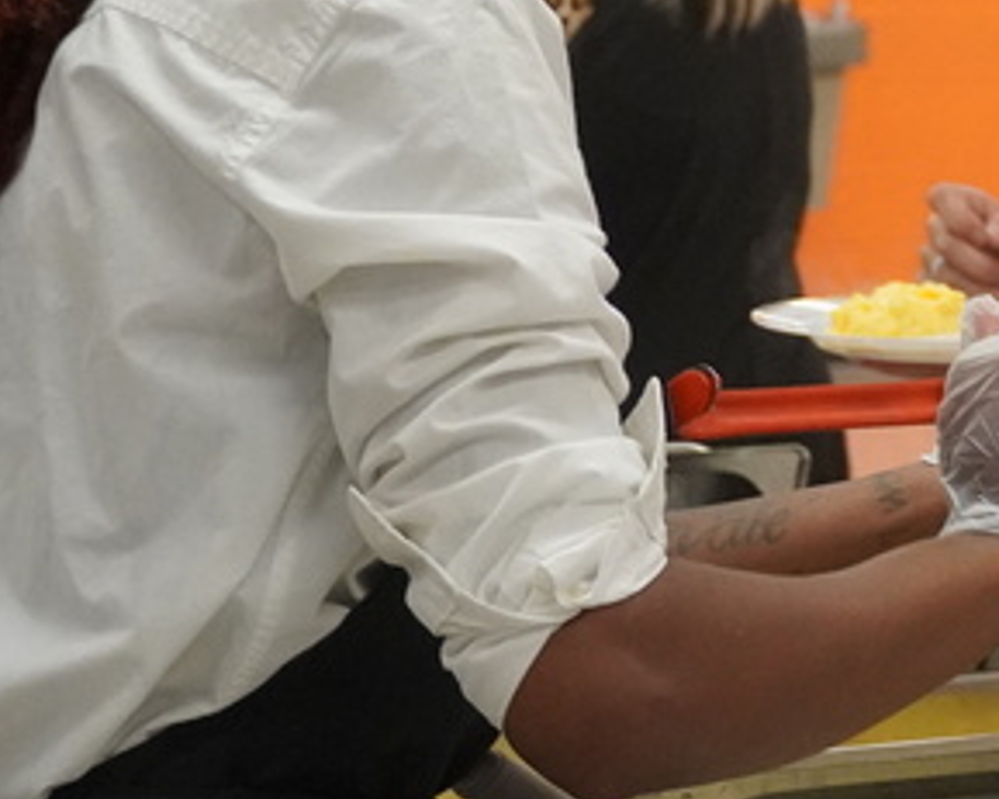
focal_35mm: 185
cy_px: -137
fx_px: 5458
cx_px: 1607
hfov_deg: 10.0
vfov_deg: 8.3
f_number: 4.5
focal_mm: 37
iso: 4000
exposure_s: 1/160
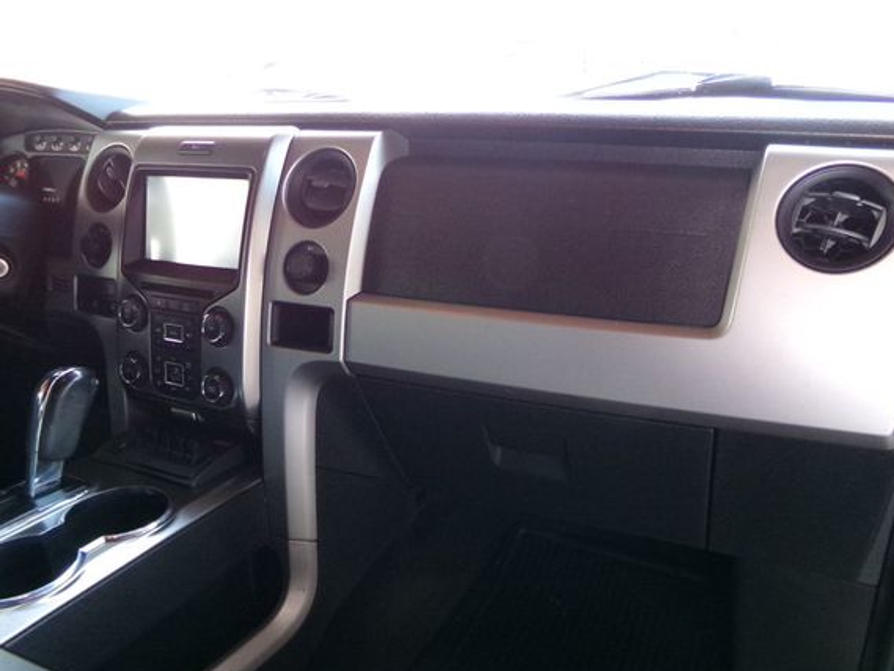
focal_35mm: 27
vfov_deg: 51.3
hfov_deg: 65.3
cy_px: 363
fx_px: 697
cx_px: 452
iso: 718
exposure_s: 1/60
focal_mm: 4.3
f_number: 3.7
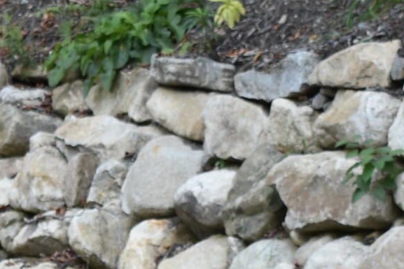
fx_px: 2712
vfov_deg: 5.6
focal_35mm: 242
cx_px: -162
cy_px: 444
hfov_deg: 8.4
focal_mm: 31
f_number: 4.5
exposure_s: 1/80
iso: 400
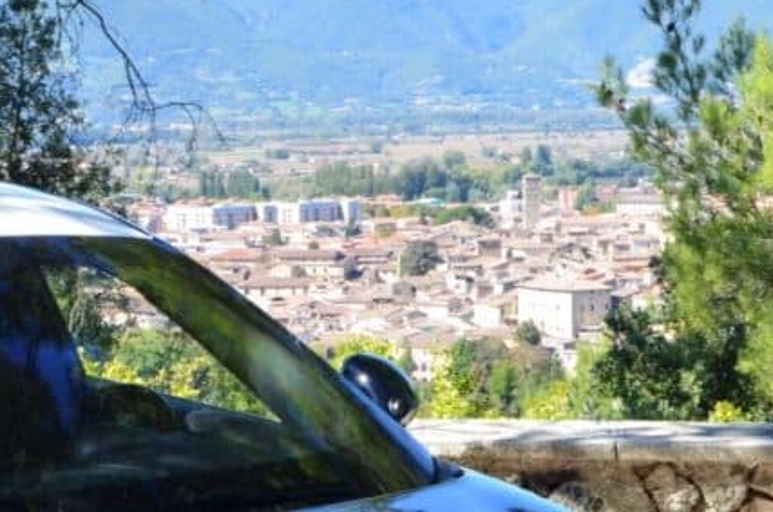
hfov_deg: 17.0
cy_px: 399
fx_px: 2572
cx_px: 210
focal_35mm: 120
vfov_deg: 11.3
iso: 400
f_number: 10
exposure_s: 1/200
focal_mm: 32
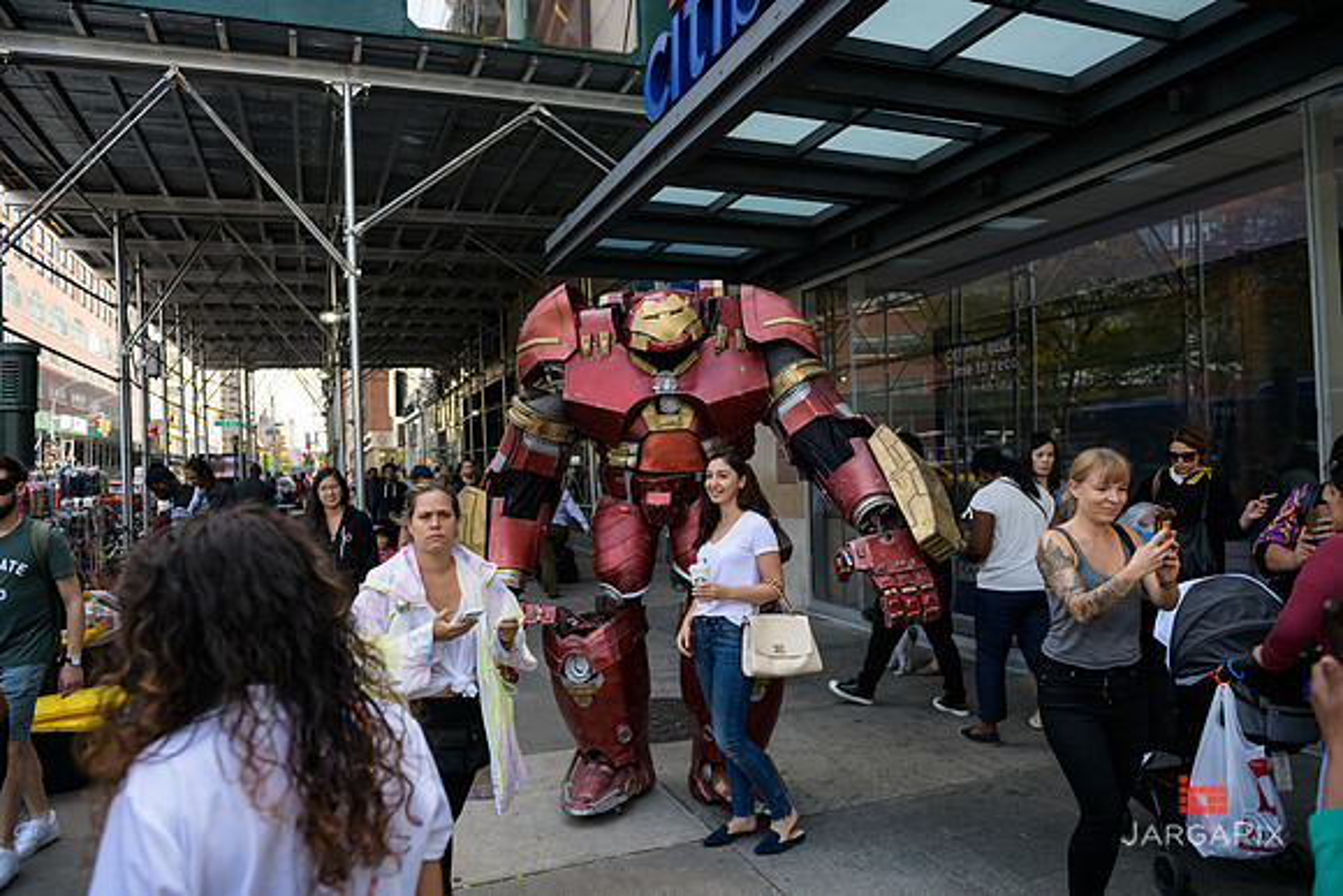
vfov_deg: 53.2
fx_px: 896
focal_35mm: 24
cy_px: 448
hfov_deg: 73.7
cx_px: 672
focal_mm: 24
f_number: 3.2
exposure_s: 1/1250
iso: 200
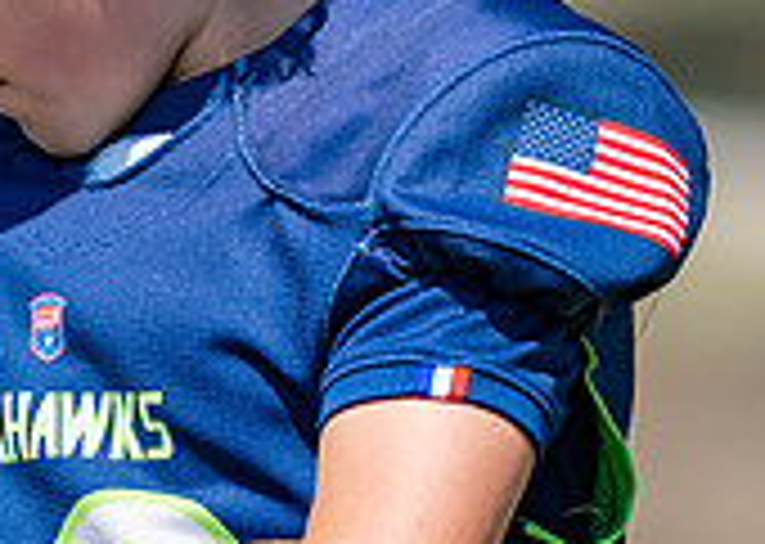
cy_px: 337
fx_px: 15950
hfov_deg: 2.7
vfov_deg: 2.0
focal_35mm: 735
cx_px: 58
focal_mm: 200
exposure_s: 1/1600
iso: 100
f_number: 2.8
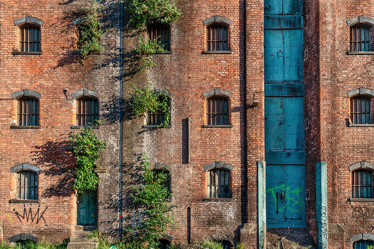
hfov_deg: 53.1
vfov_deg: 36.9
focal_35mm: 36
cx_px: 187
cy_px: 124
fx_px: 374
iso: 160
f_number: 7.1
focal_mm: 36
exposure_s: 1/160
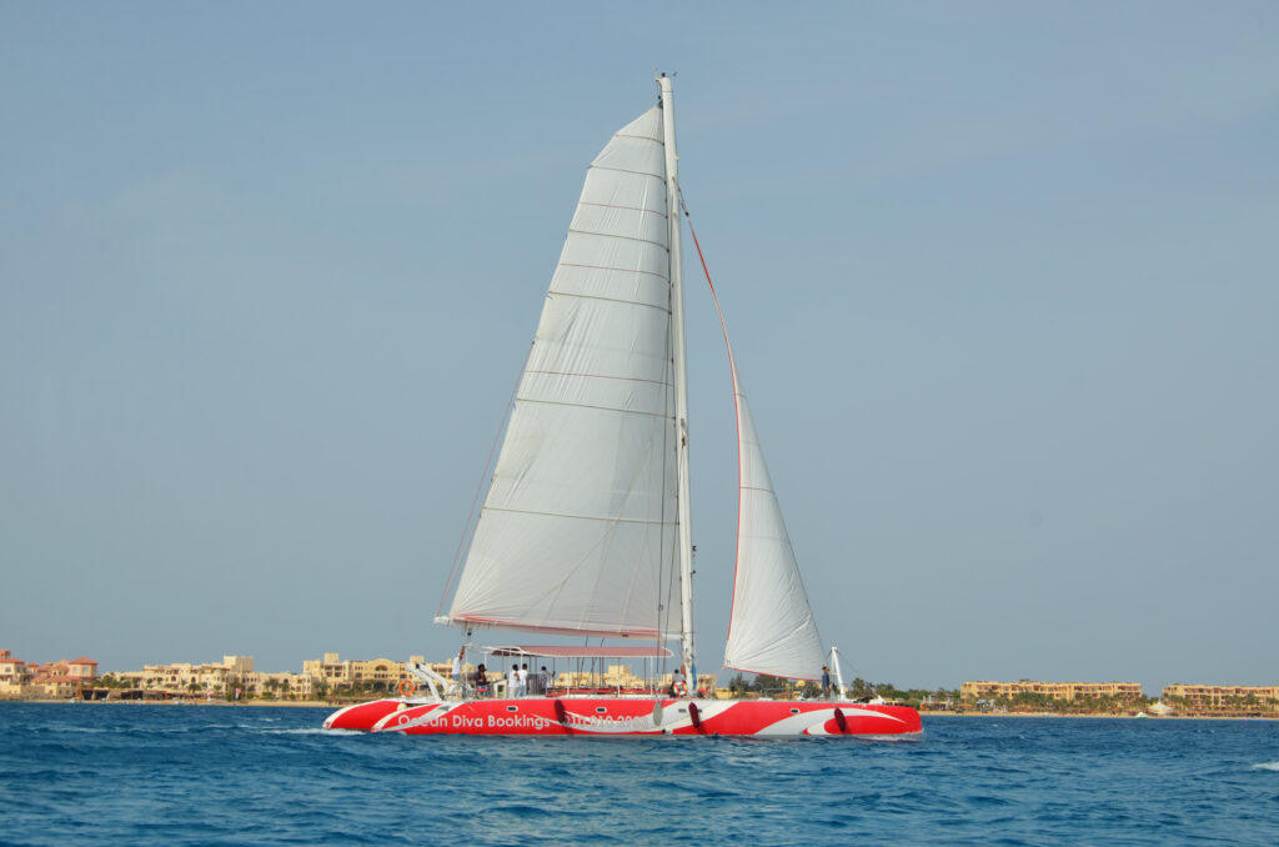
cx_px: 640
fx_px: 2233
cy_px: 424
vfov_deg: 21.5
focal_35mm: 63
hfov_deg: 32.0
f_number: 9
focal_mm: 42
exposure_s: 1/320
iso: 100
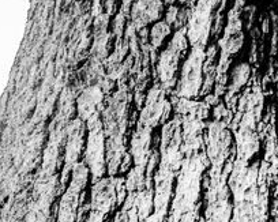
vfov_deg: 5.0
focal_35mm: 293
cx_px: 89
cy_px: 658
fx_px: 2410
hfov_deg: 6.6
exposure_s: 1/35
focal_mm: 35
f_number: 2
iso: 6400
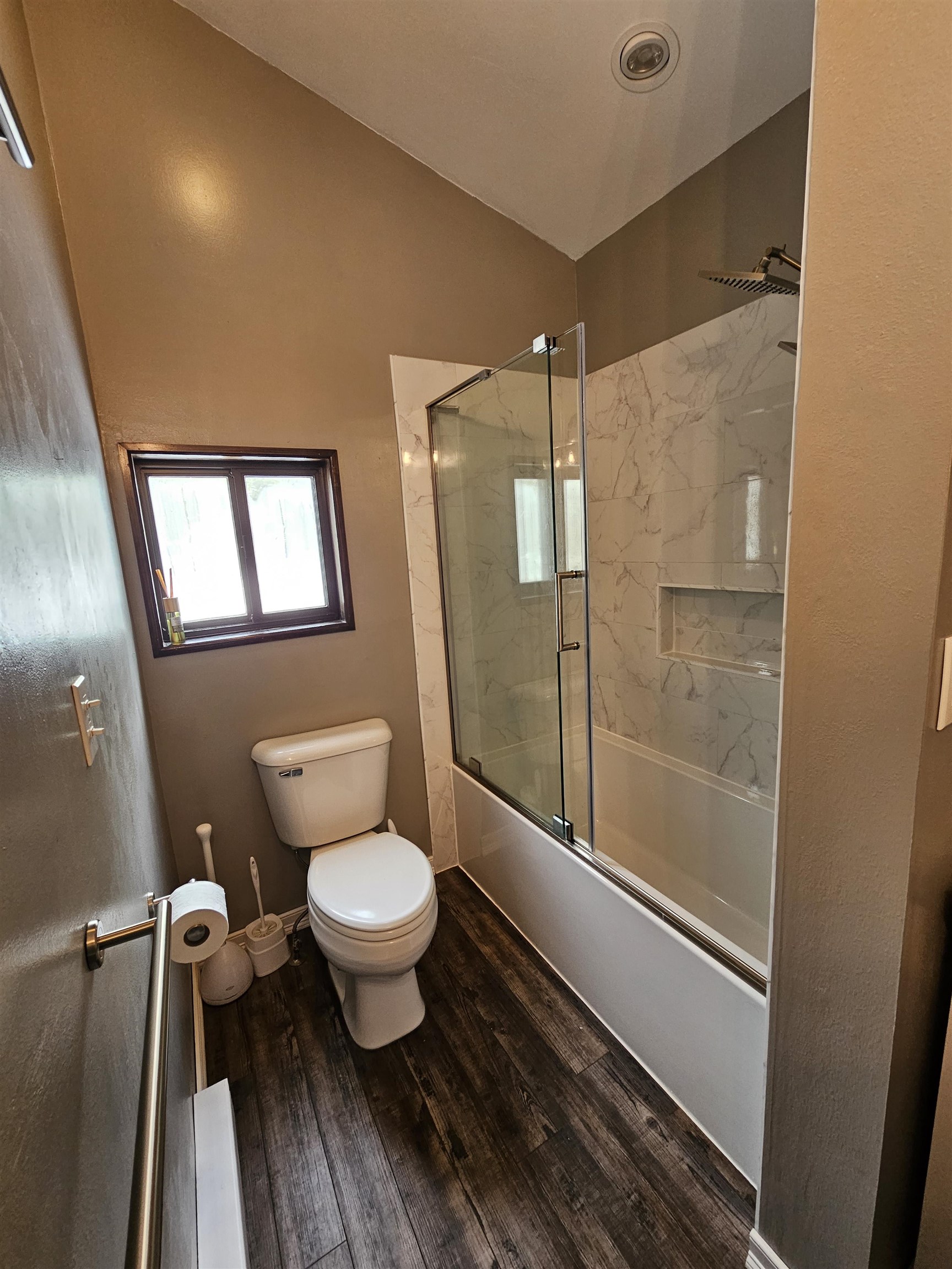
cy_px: 634
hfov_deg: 89.9
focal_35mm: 13
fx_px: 477
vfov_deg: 106.2
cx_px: 476
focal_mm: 2.2
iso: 160
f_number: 2.2
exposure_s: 1/60
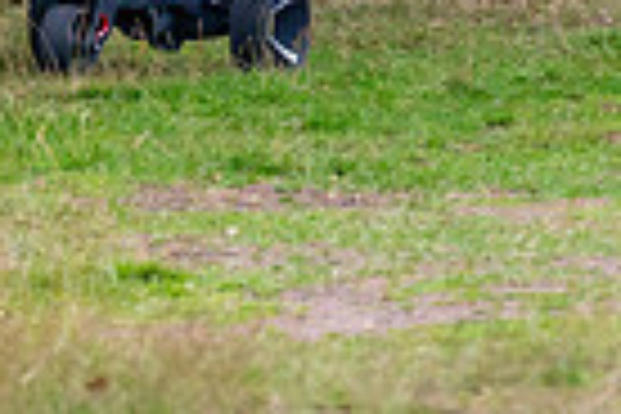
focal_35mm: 1889
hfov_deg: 1.1
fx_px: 32583
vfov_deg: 0.7
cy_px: -410
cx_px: 720
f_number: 4
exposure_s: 1/1250
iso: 400
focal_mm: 300
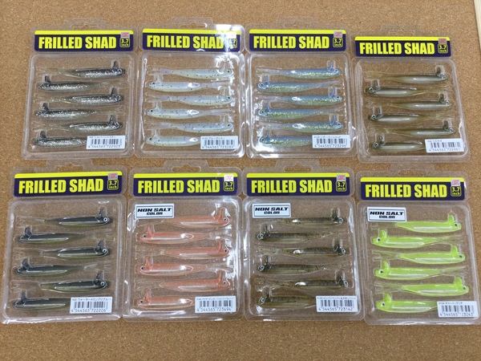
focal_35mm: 31
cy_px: 180
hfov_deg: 58.4
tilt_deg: -76.9
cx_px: 240
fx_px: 431
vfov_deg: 45.4
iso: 32
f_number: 2.4
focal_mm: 3.3
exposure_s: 1/40
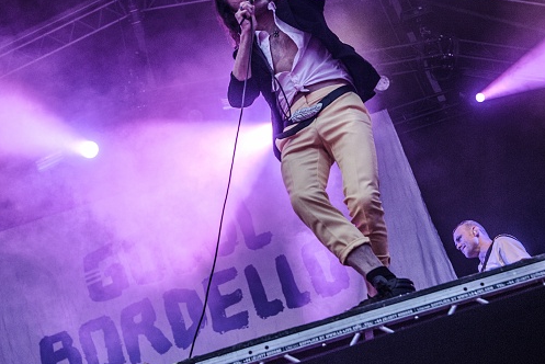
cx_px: 236
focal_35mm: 58
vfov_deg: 23.4
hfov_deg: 34.4
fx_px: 879
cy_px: 145
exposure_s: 1/100
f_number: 3.5
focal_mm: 40
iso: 1000
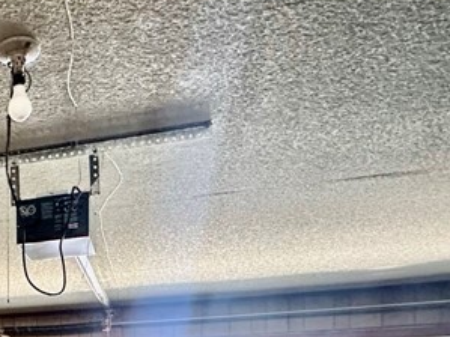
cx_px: -56
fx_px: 624
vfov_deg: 25.3
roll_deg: +0.3
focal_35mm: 48
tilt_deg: -3.9
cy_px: 459
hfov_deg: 33.9
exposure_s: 1/60
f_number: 2.2
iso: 1000
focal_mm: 2.22
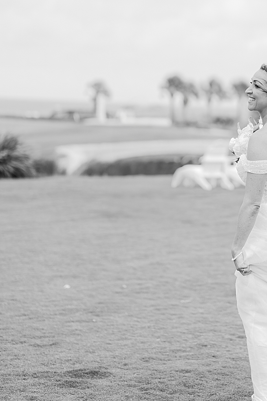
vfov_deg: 19.6
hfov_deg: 13.2
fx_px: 1145
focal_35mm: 103
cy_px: 79
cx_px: 246
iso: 50
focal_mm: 50
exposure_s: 1/2000
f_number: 1.2
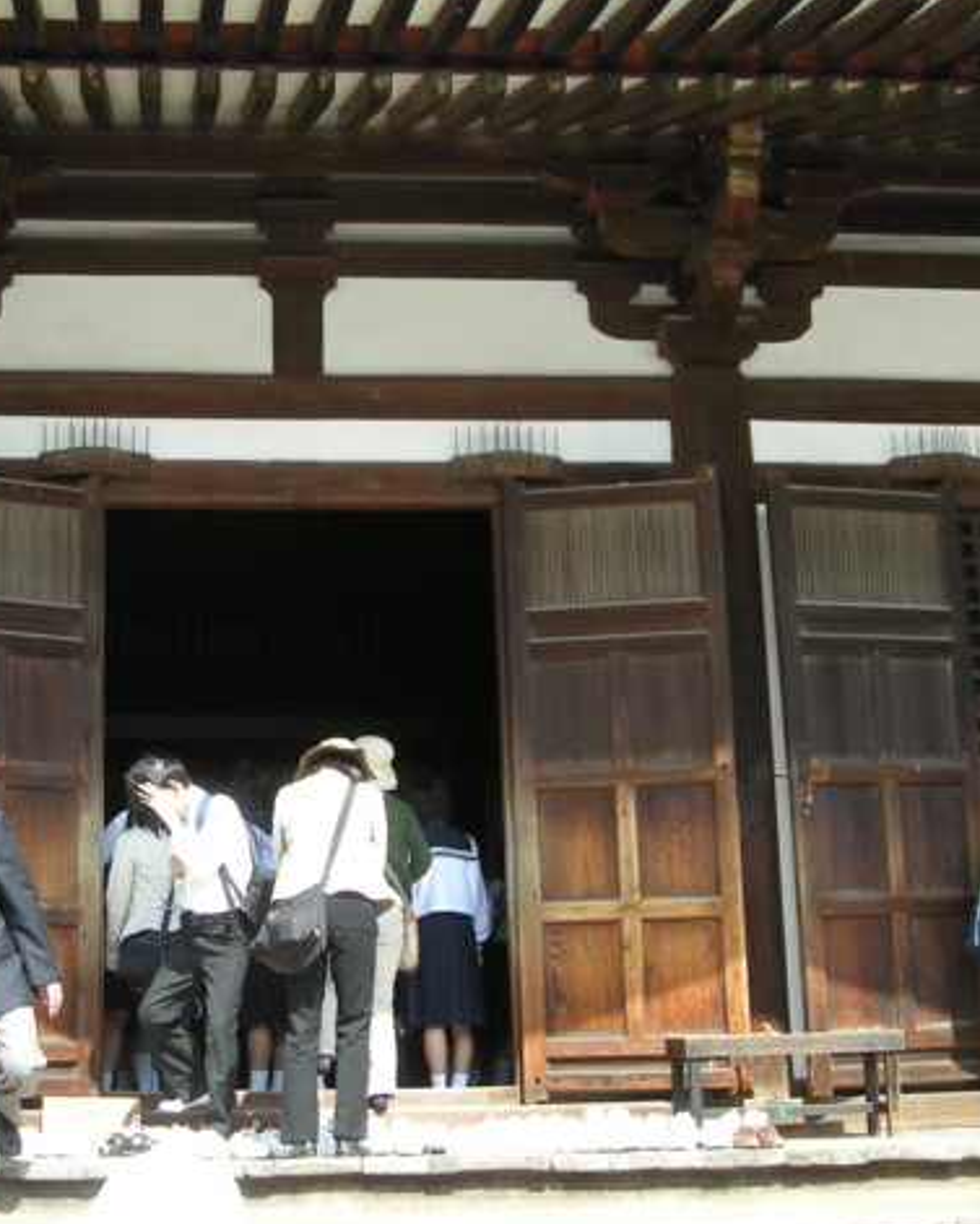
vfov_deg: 32.4
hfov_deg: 25.8
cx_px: 213
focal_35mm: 58
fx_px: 2102
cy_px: 541
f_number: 2.8
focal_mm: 5.7
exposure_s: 1/195
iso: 50
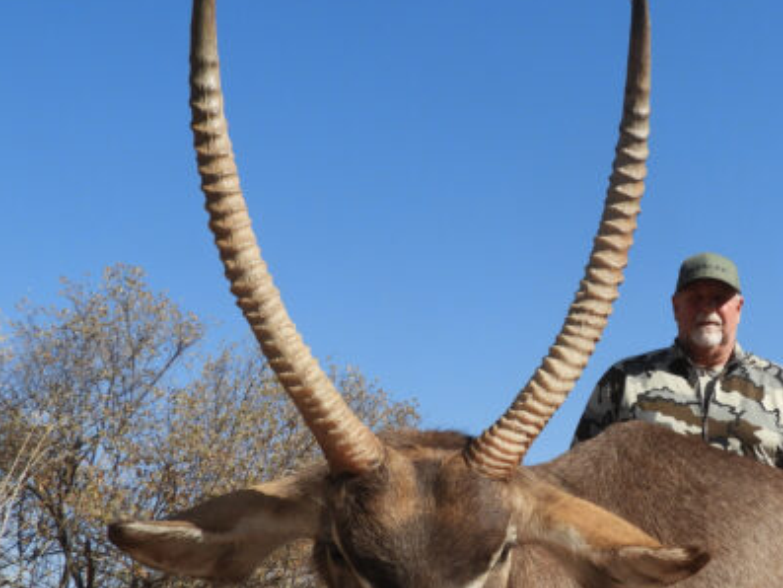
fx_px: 1312
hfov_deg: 32.1
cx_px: 659
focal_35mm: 58
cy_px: 371
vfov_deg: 25.2
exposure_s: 1/1000
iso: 100
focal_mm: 5.4
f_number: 3.5
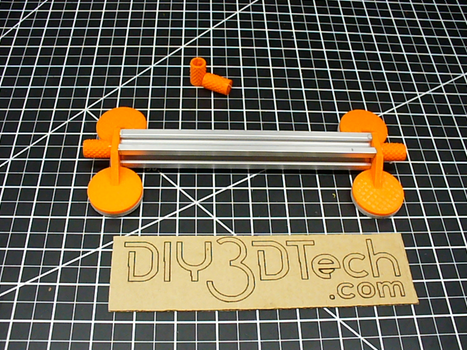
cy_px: 179
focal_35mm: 39
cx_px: 237
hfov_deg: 47.9
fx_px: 526
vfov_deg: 36.8
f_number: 2.8
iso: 800
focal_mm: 6.1
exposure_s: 1/125
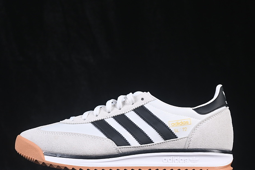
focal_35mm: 96
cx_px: 128
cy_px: 104
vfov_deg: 14.2
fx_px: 680
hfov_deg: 21.3
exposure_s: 1/80
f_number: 8
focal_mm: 50
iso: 160
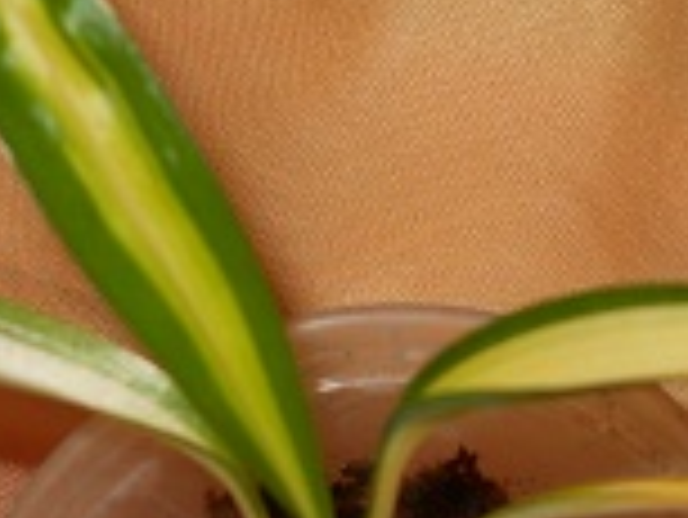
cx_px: 333
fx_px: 3421
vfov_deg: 8.6
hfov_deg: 11.5
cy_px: 342
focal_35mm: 172
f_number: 4
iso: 80
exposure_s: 1/60
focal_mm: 10.84
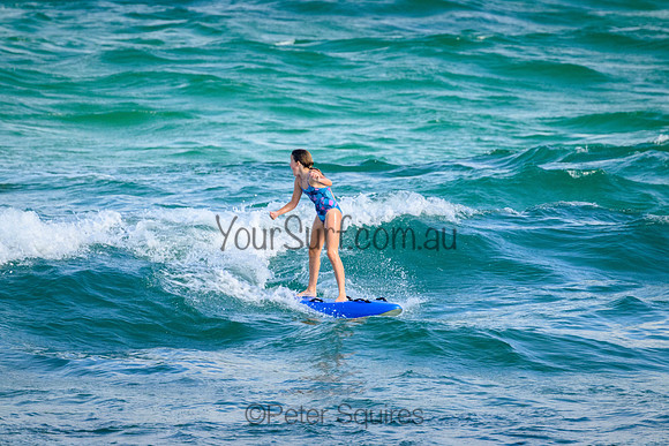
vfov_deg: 1.7
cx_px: 334
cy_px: 223
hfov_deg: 2.6
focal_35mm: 800
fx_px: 14869
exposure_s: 1/2000
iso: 2200
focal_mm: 800
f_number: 11
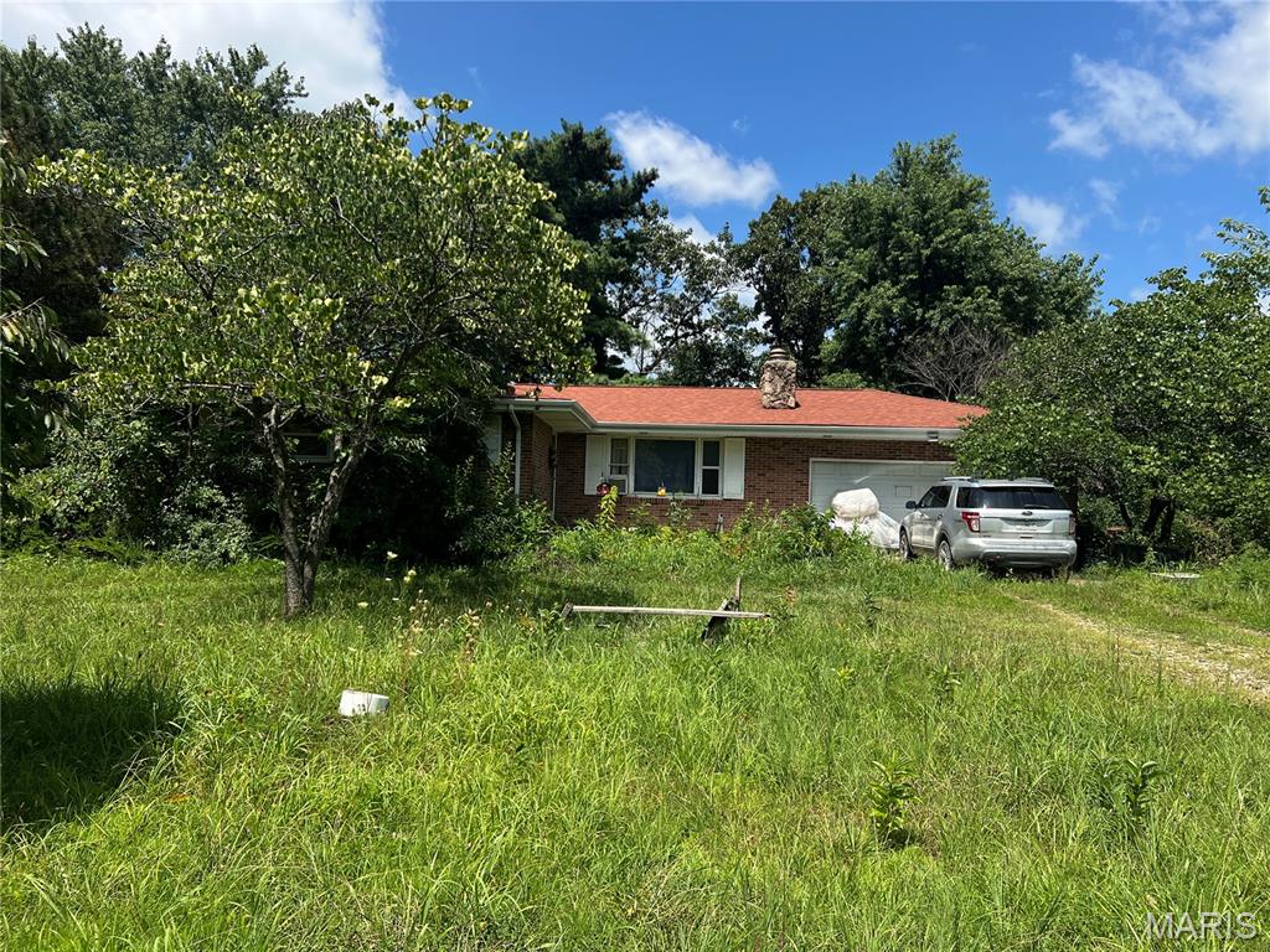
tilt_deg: +2.2
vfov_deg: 53.1
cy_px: 476
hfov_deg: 67.3
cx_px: 635
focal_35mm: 26
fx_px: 954
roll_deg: -1.1
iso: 50
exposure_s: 1/4274
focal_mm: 5.7
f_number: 1.5
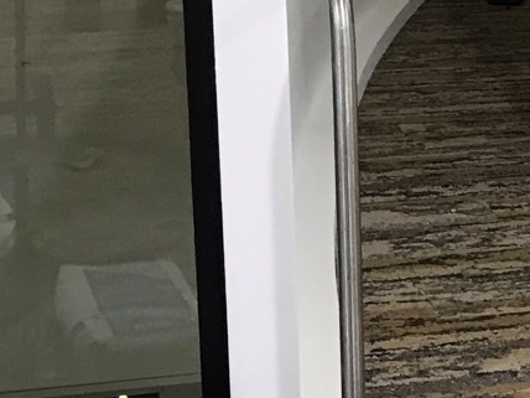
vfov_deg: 11.0
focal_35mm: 134
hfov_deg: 14.0
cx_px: 743
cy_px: 48
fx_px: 2052
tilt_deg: -11.9
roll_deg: +0.4
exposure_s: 1/17
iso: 50
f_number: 1.8
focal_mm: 3.99
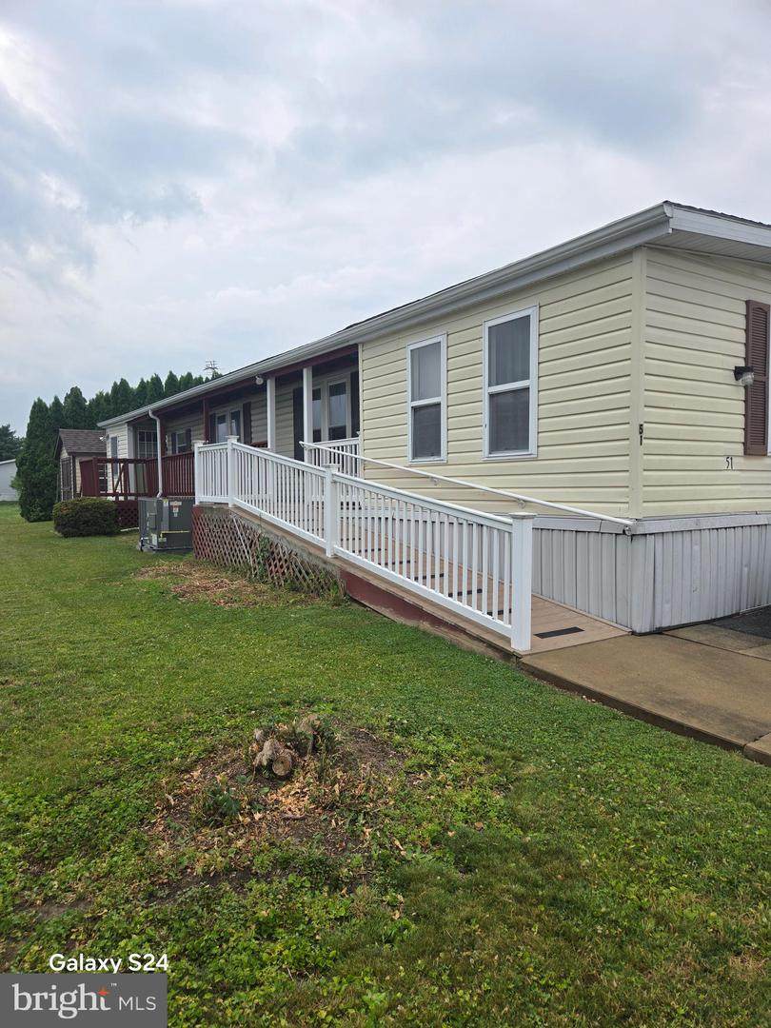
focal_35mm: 23
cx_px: 386
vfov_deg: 73.9
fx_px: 683
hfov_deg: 58.9
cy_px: 514
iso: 25
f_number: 1.8
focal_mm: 5.4
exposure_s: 1/939
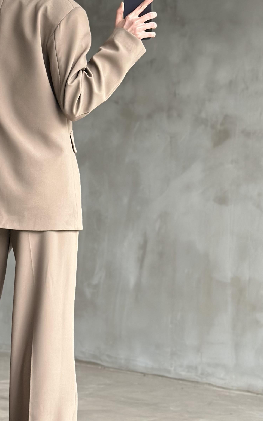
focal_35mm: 86
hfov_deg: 15.0
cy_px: 147
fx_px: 986
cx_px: 29
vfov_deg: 24.0
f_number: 1.78
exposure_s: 1/60
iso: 320
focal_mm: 6.86
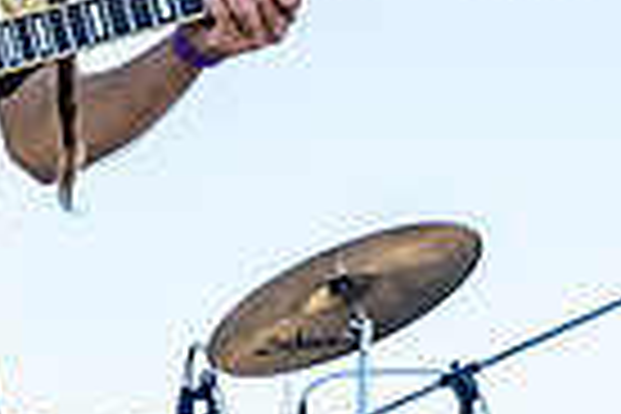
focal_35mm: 218
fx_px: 3760
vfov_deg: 6.3
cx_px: 608
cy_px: 146
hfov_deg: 9.4
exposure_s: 1/160
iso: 125
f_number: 5.6
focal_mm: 52
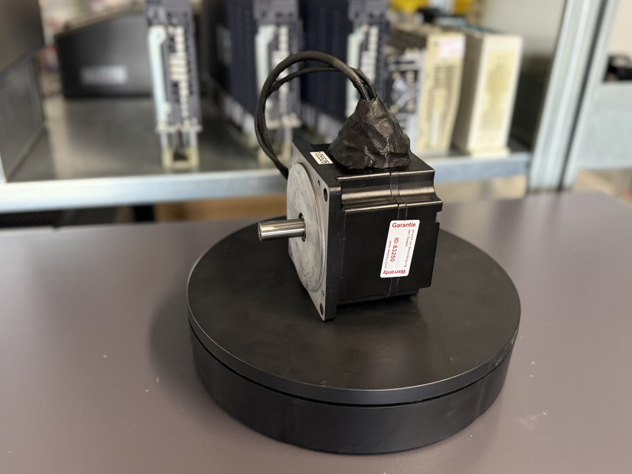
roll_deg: -1.7
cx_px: 318
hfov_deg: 60.0
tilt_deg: -27.1
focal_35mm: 30
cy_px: 241
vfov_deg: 46.8
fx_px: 548
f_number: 1.78
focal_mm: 6.76
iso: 250
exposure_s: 1/50
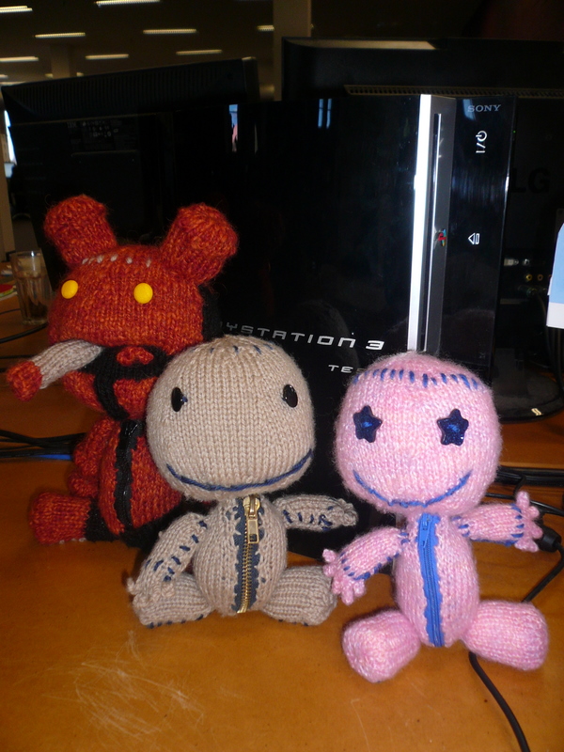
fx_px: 608
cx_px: 282
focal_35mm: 28
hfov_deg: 49.7
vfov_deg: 63.4
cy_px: 376
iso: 100
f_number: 2.8
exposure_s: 1/30
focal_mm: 4.6
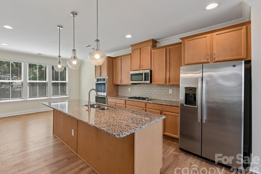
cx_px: 113
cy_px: 84
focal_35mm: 17
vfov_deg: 70.4
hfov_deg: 92.8
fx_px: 123
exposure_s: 1/15
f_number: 11
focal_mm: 15
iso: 200
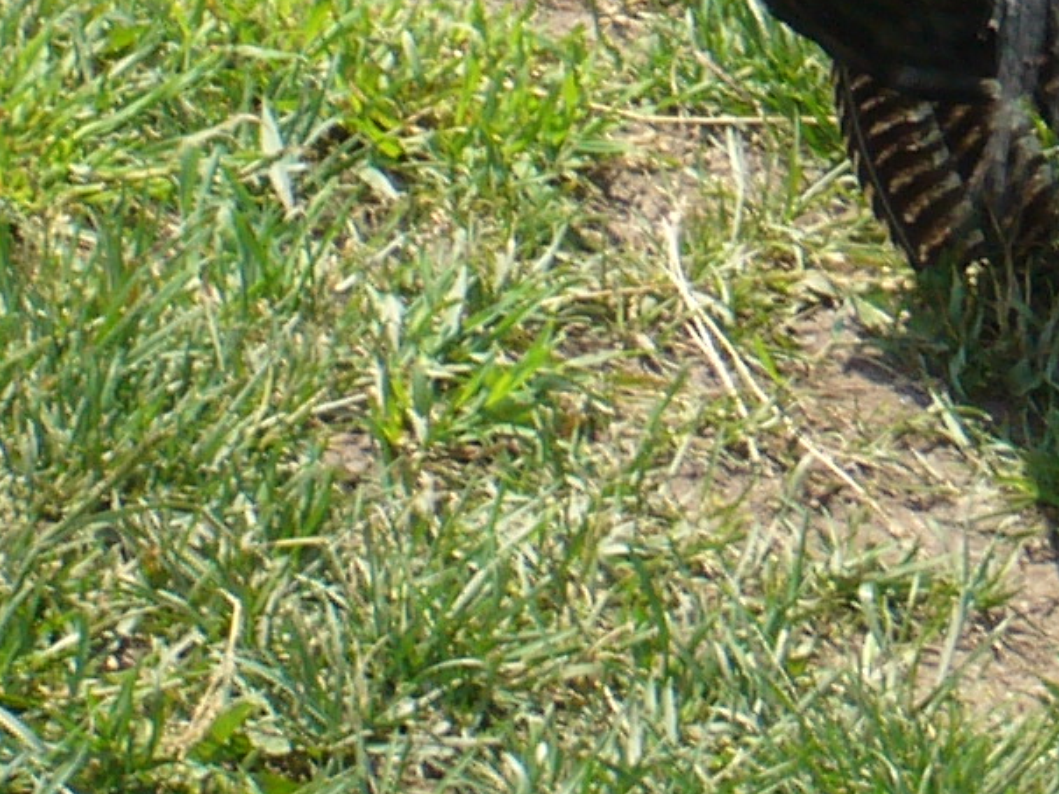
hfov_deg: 4.4
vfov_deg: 3.3
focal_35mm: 445
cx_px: 1468
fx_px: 13614
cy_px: -754
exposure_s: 1/200
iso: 80
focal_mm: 17.4
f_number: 5
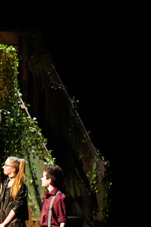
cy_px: 135
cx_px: -175
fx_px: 1479
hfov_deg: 5.7
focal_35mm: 235
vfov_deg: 8.8
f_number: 5.6
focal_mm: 70
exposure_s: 1/80
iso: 6400
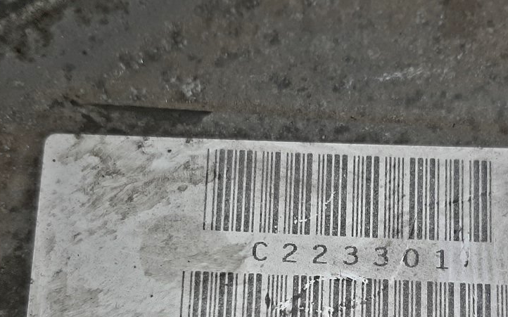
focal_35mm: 55
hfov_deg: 36.7
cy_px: 278
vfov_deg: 23.0
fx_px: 761
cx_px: 316
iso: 40
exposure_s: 1/147
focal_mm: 3.93
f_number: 1.7
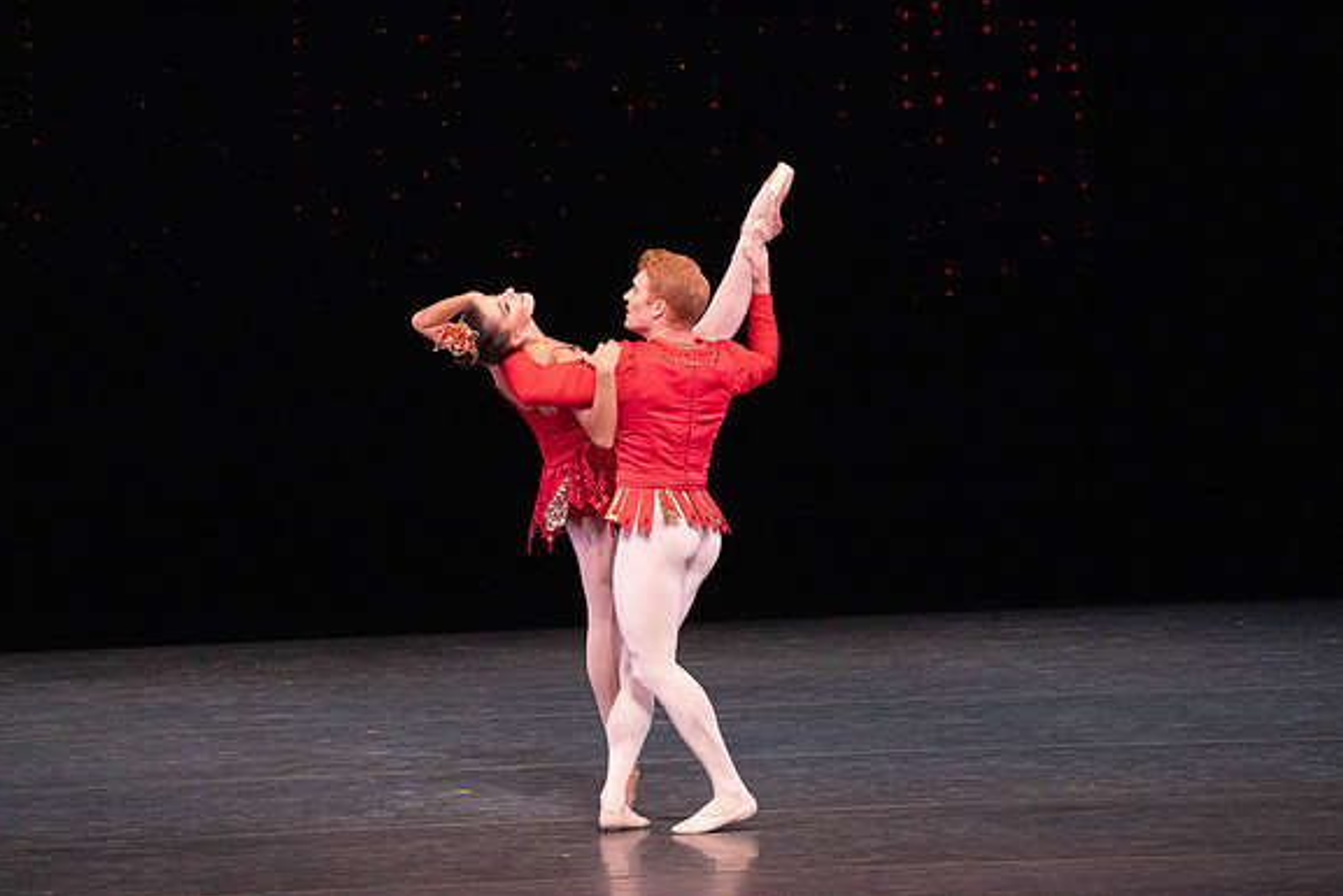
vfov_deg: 3.9
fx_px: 13059
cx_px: 670
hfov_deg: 5.9
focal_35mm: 350
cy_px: 448
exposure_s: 1/500
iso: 16000
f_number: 11
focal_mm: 348
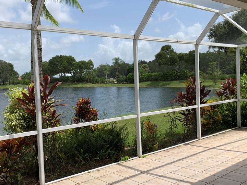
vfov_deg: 38.7
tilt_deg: -3.2
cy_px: 91
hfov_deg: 50.1
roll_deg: +2.1
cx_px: 113
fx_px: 264
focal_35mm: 37
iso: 25
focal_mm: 4.25
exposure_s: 1/1953
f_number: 1.8
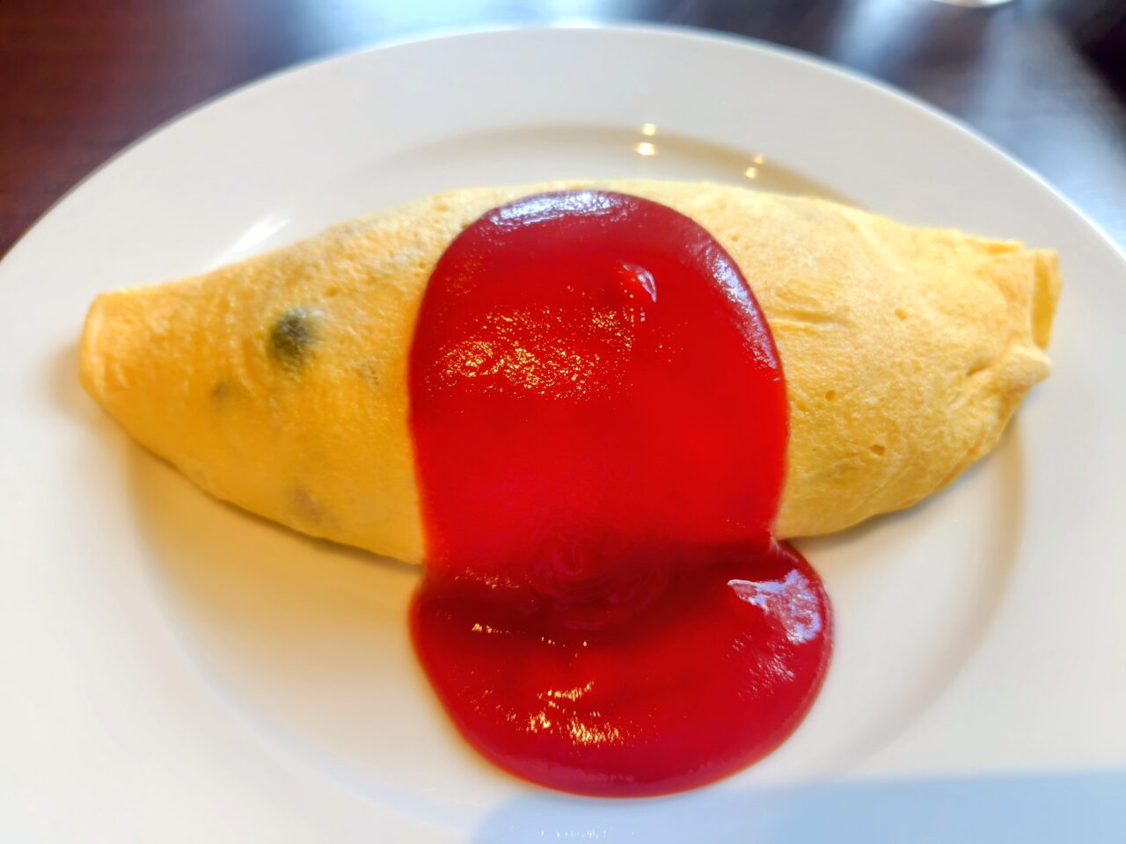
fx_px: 748
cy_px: 422
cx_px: 563
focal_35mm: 23
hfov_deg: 73.9
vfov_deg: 58.9
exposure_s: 1/100
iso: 89
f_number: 1.9
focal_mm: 5.6
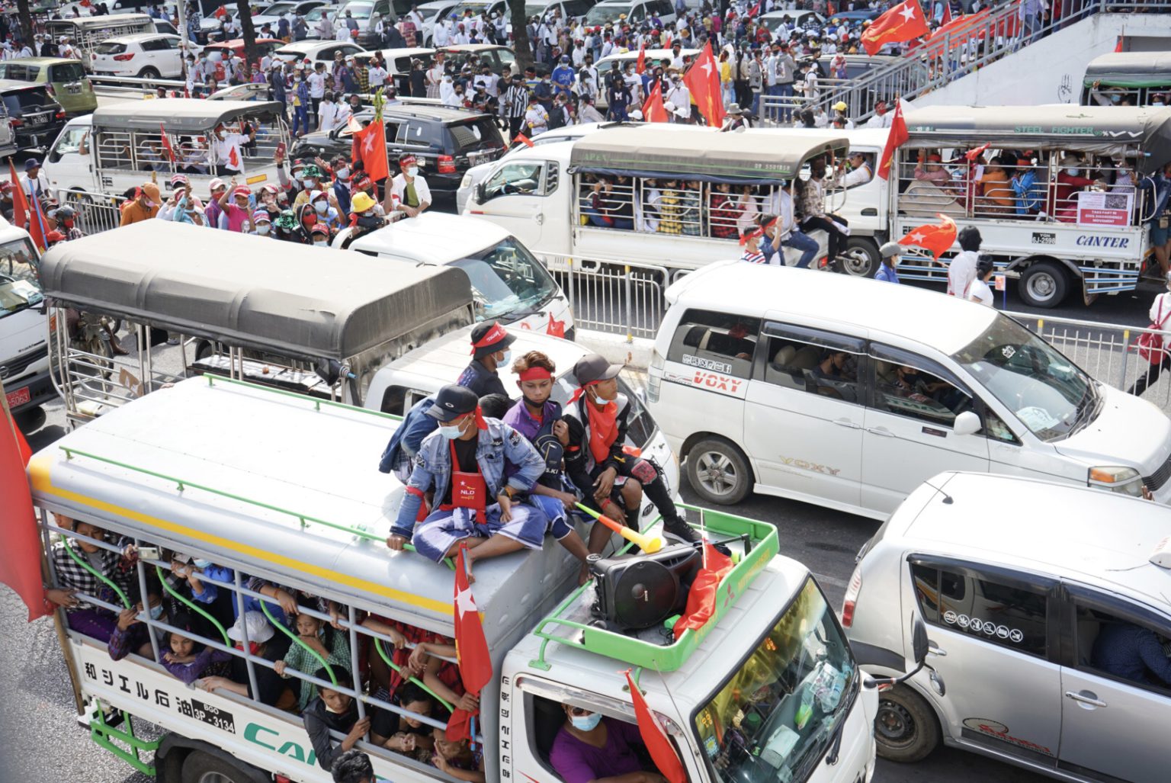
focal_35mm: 40
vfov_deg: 33.5
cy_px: 392
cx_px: 586
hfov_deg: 48.4
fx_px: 1302
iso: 100
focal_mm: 40
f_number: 5.6
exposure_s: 1/125
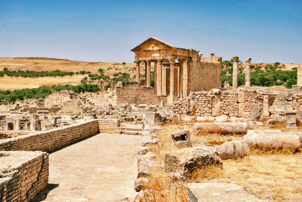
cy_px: 101
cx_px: 151
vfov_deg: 25.1
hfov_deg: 36.8
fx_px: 453
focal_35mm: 54
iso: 100
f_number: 7.1
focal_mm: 36
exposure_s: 1/500
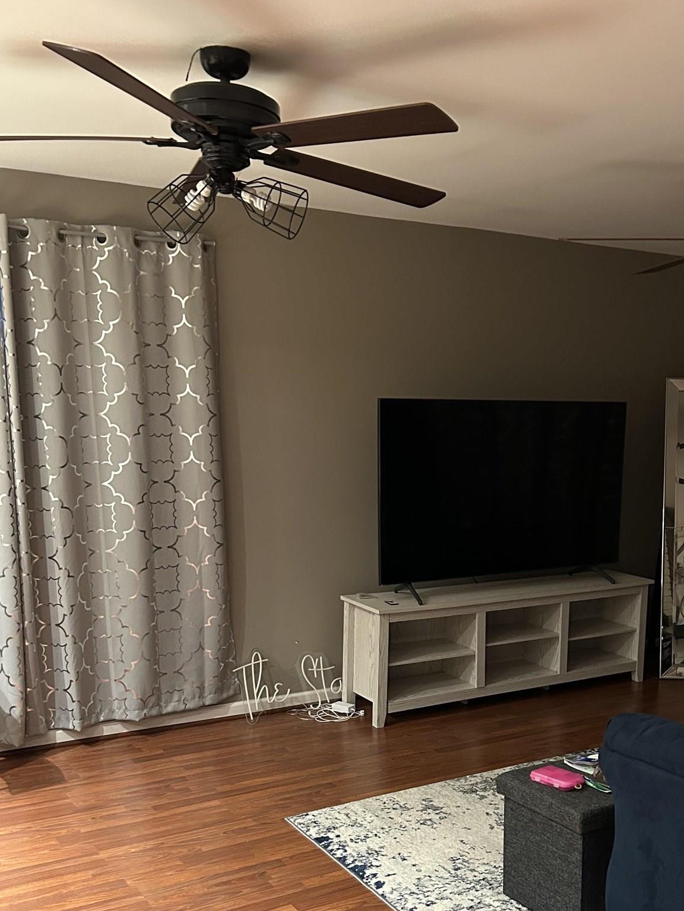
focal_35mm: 39
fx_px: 1028
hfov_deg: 36.3
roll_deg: -0.7
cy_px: 623
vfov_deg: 46.9
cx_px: 470
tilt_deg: -11.6
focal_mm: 5.7
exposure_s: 1/30
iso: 500
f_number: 1.5
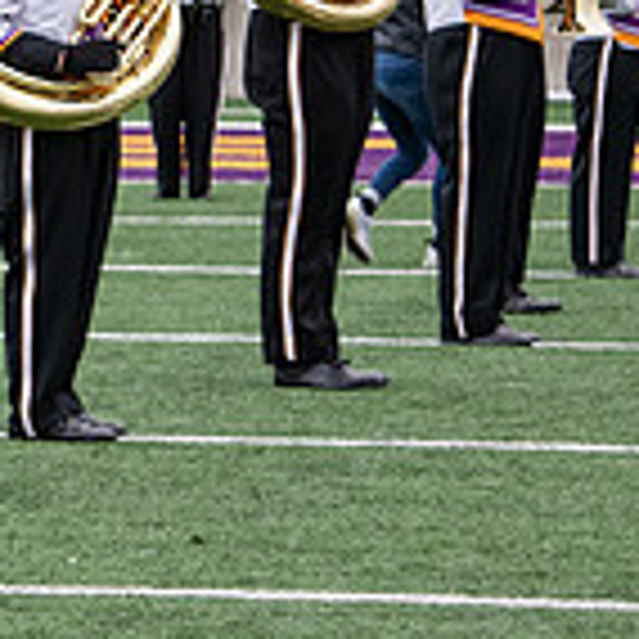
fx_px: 8103
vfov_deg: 4.5
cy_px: -20
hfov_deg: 4.5
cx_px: -500
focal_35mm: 388
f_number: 5.6
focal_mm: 112
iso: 640
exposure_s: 1/400
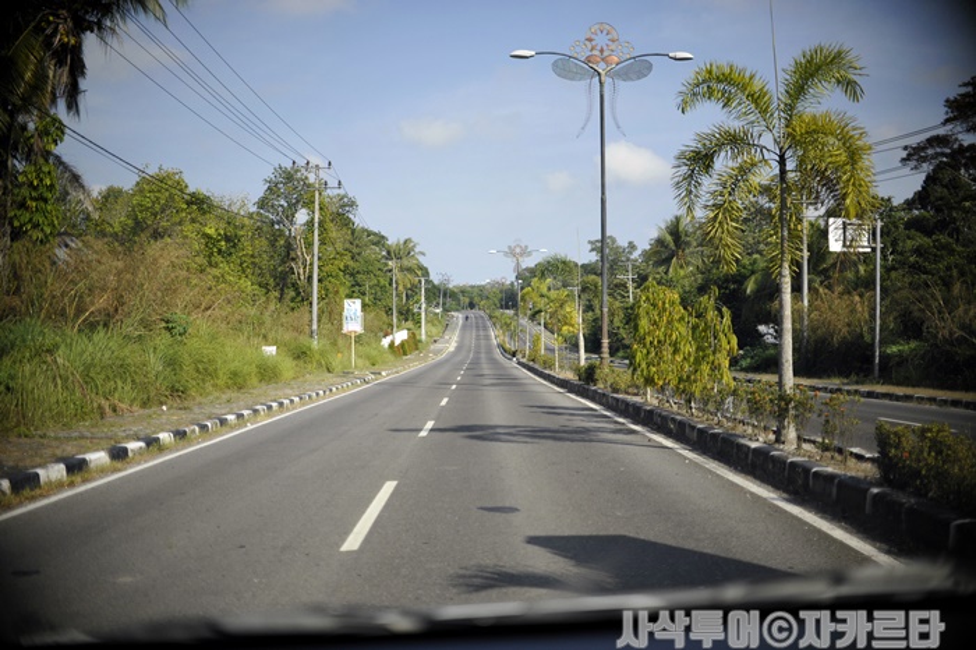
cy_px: 325
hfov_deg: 54.5
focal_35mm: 35
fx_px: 948
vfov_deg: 37.8
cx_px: 488
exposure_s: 1/4000
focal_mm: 35
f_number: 1.8
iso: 800
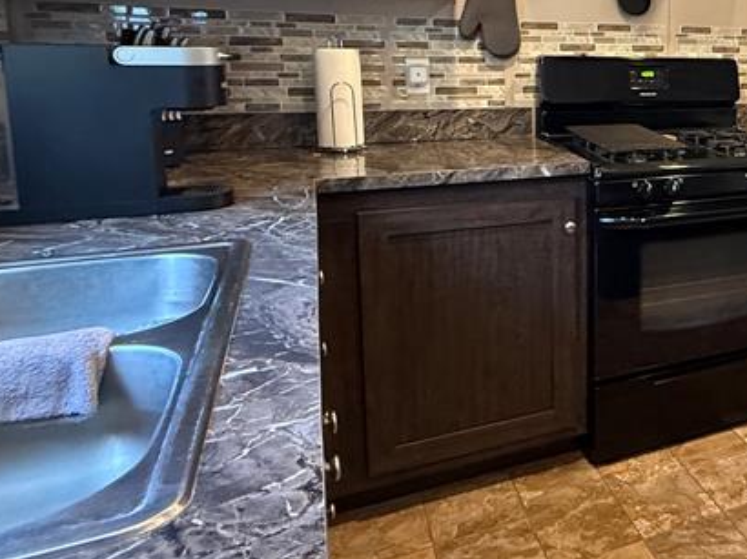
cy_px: 142
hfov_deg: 43.7
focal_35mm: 35
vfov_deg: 39.6
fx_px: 755
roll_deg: -0.8
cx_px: 774
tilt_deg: -7.6
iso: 640
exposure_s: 1/60
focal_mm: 2.22
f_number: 2.2
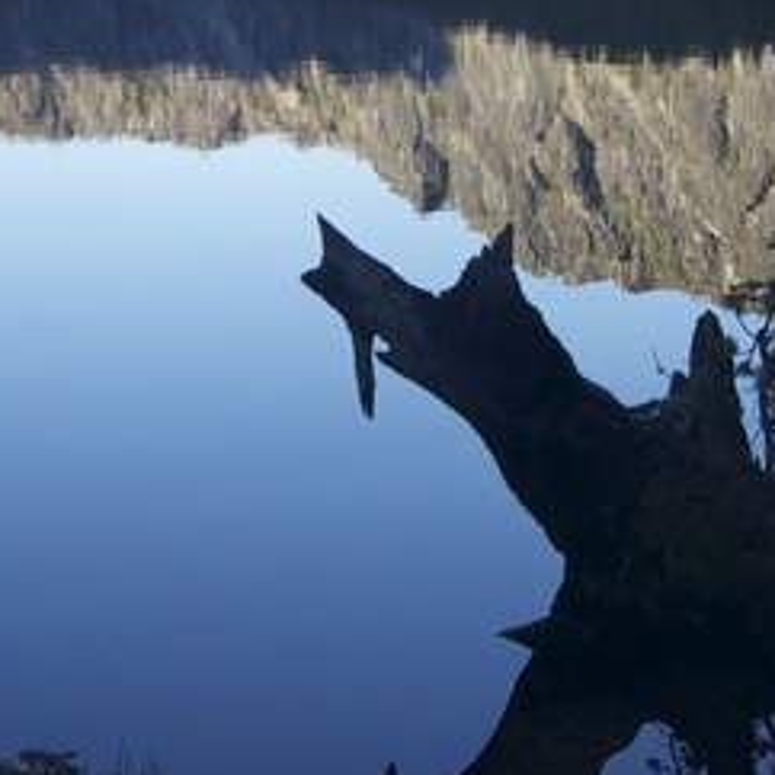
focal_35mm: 101
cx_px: 224
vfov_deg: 16.9
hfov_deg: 17.2
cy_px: 51
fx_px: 2558
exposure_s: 1/250
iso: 800
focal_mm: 24
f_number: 10
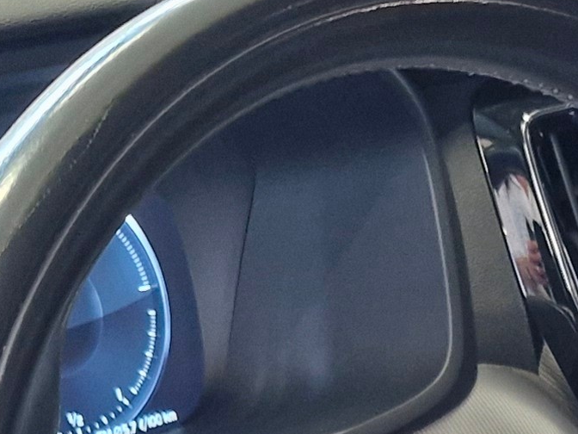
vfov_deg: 9.5
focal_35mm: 137
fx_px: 2288
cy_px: 1063
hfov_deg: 13.5
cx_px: 875
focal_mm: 5.54
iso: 500
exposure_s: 1/50
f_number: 1.8
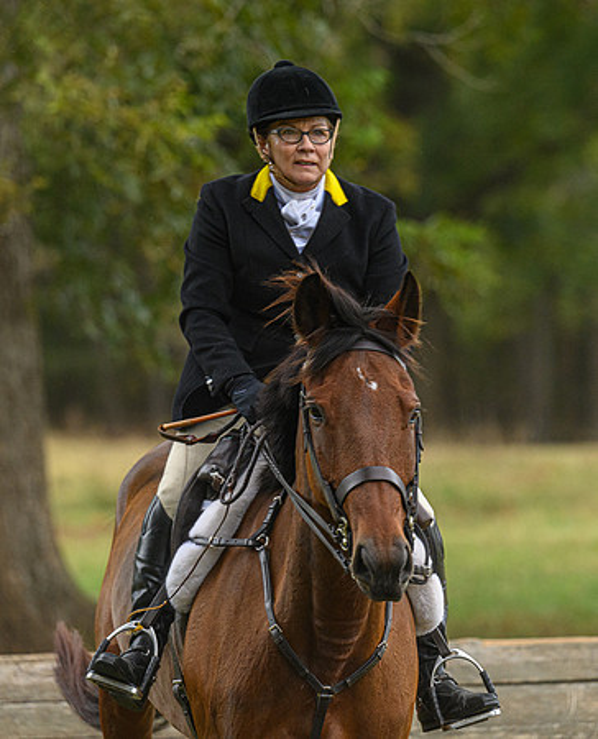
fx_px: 6831
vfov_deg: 6.2
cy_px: 308
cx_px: 367
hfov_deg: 5.0
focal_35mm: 311
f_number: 3.5
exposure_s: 1/640
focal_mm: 190
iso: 800
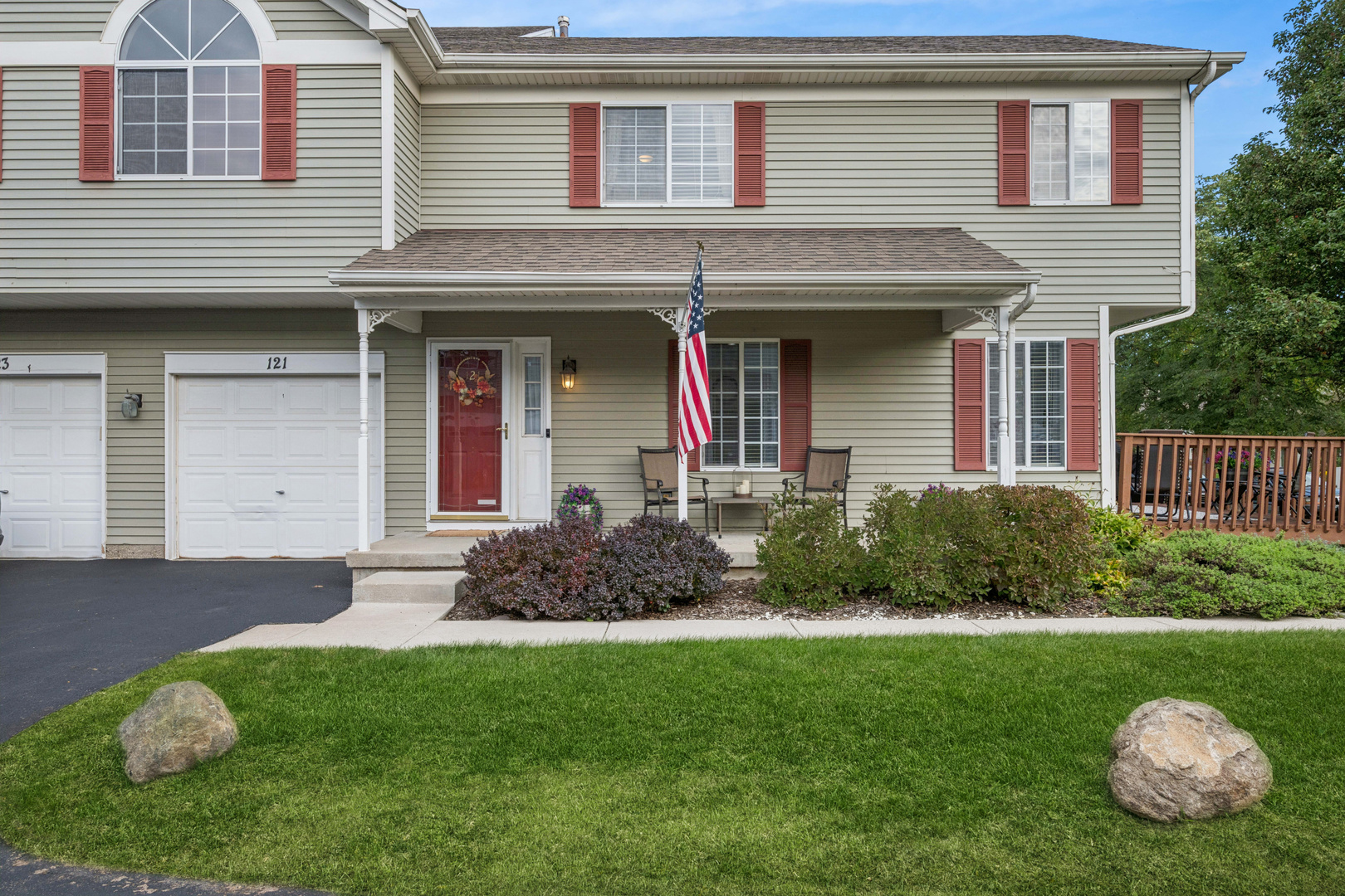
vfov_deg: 59.5
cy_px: 448
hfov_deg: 81.2
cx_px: 672
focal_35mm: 21
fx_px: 785
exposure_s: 1/320
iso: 250
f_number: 8
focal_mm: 21
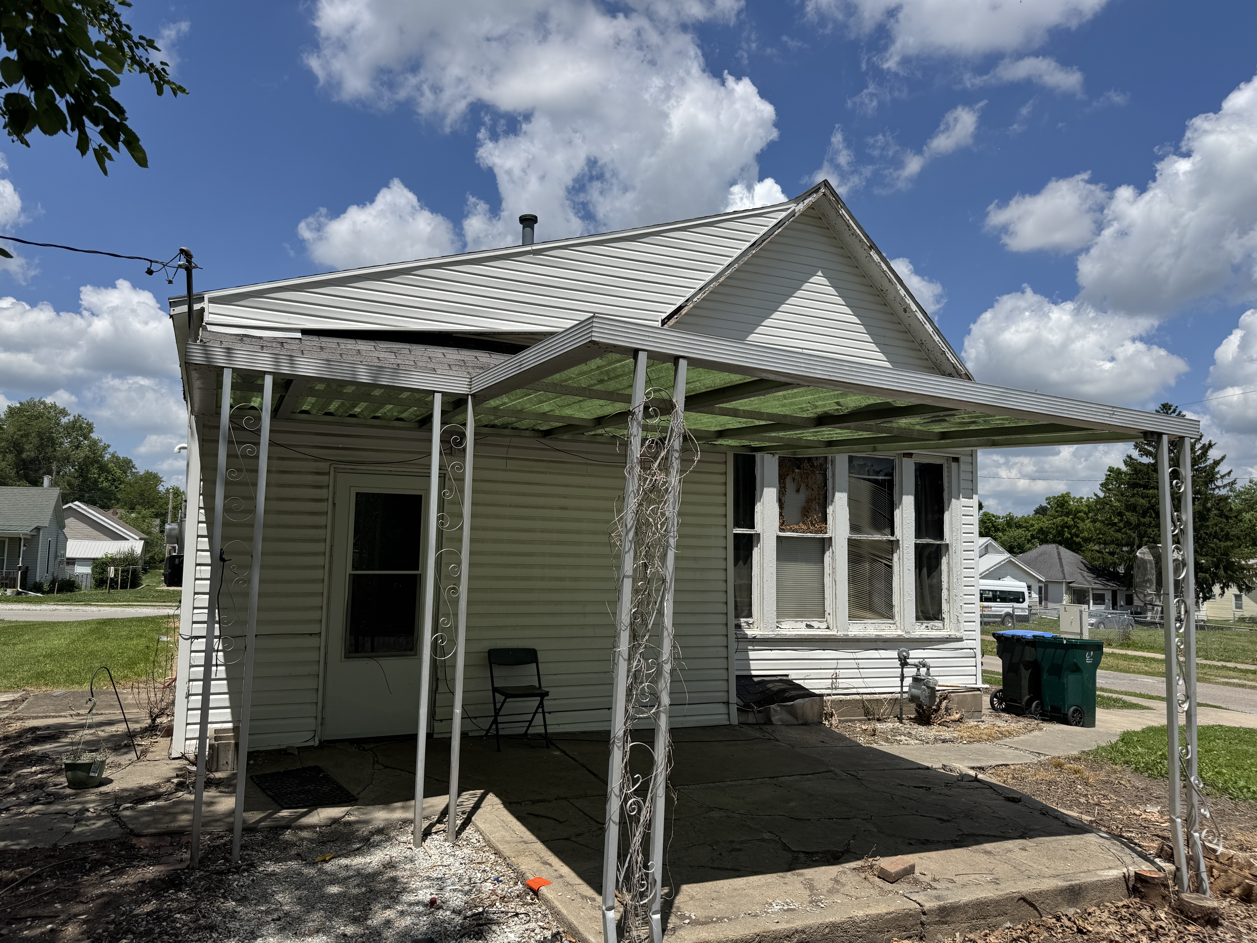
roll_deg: -0.6
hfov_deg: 71.6
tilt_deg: +4.4
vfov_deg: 56.8
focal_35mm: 24
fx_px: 872
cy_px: 472
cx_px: 628
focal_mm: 6.76
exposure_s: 1/7092
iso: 80
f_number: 1.78
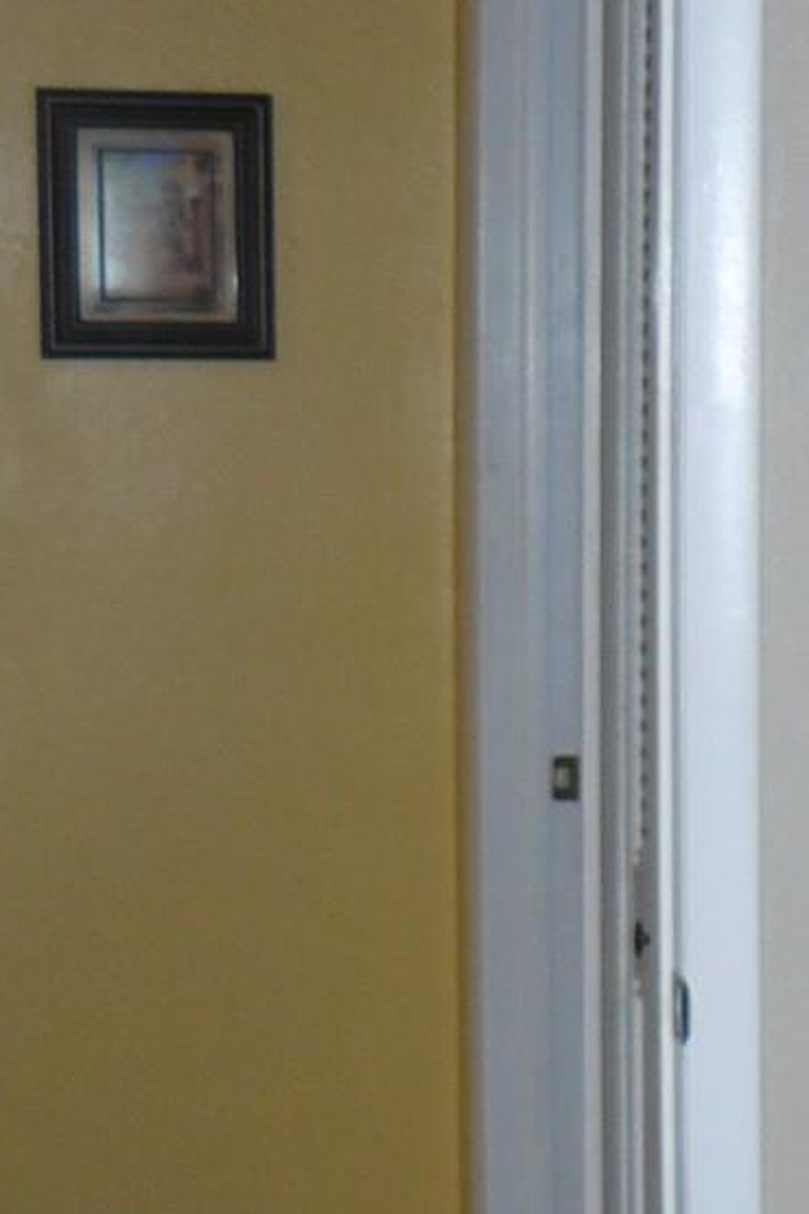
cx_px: 1649
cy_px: 726
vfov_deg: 18.9
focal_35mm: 108
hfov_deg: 11.4
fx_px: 3640
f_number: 2.8
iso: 100
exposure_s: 1/30
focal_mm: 6
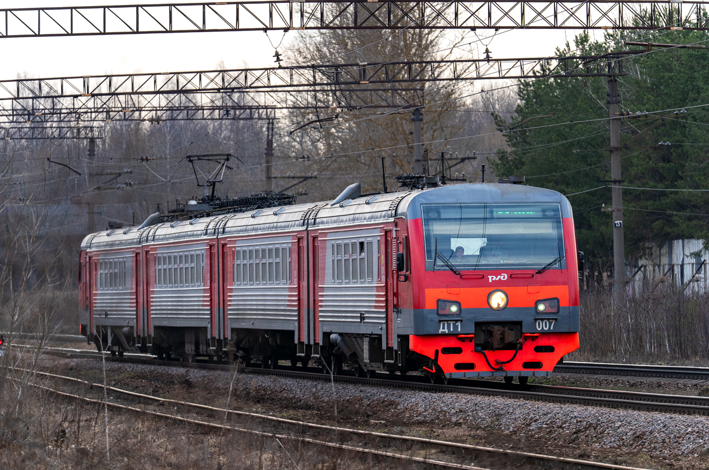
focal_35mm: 328
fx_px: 6443
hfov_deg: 6.3
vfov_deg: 4.2
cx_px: 354
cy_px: 235
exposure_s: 1/500
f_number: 6.3
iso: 640
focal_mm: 327.7
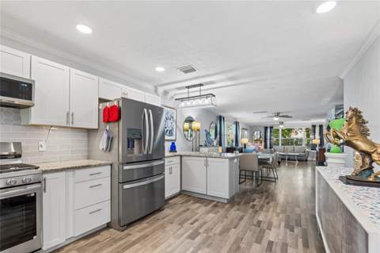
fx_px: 158
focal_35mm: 15
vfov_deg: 77.2
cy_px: 126
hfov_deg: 100.4
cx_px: 190
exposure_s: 1/25
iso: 100
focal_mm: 10
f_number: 7.1
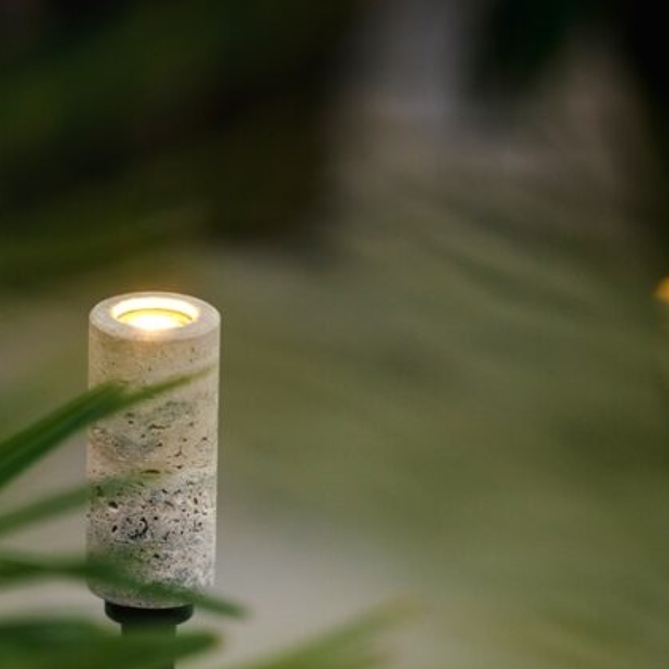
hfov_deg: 5.8
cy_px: 519
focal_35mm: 300
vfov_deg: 5.8
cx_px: 281
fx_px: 6560
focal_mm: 145
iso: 500
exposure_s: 1/200
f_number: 2.8
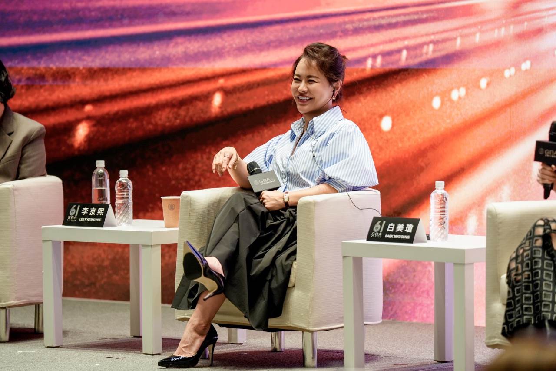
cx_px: 278
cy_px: 186
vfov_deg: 6.9
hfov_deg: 10.3
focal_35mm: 200
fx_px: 3088
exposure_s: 1/160
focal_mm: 200
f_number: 2.8
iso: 1600
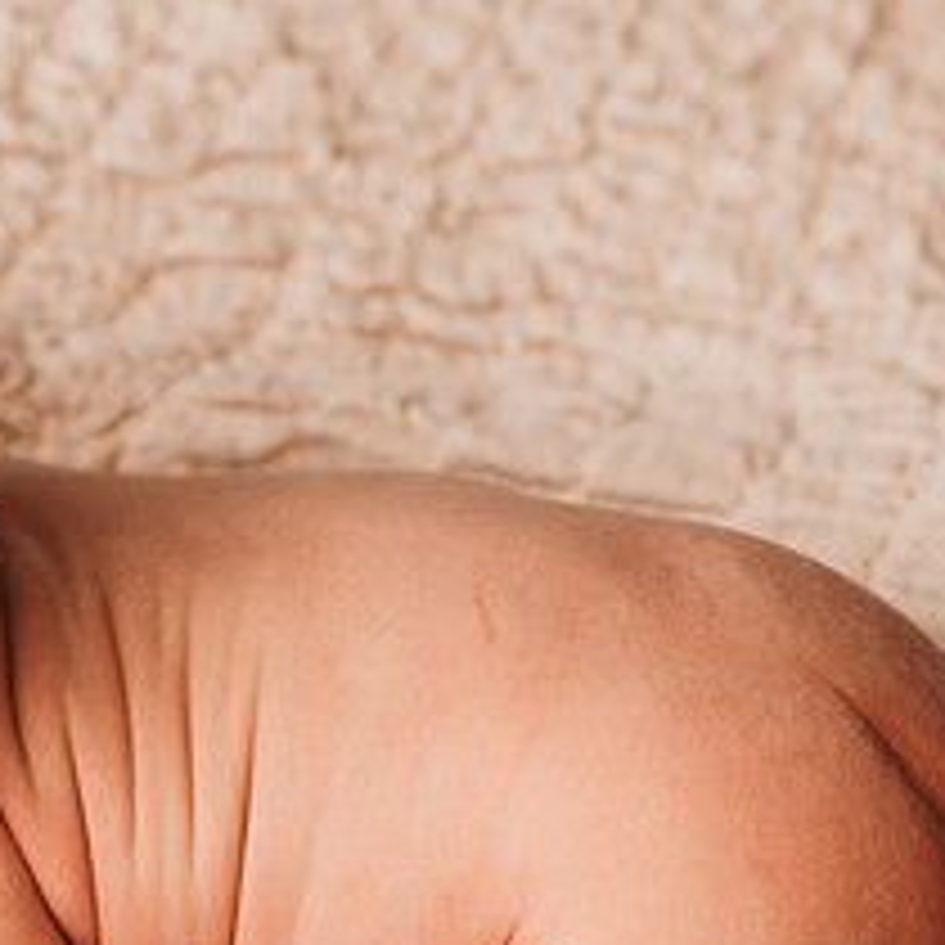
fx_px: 2903
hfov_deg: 17.9
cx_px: -52
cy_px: 1032
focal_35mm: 94
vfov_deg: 17.9
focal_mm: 24
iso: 100
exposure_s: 1/160
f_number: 2.5
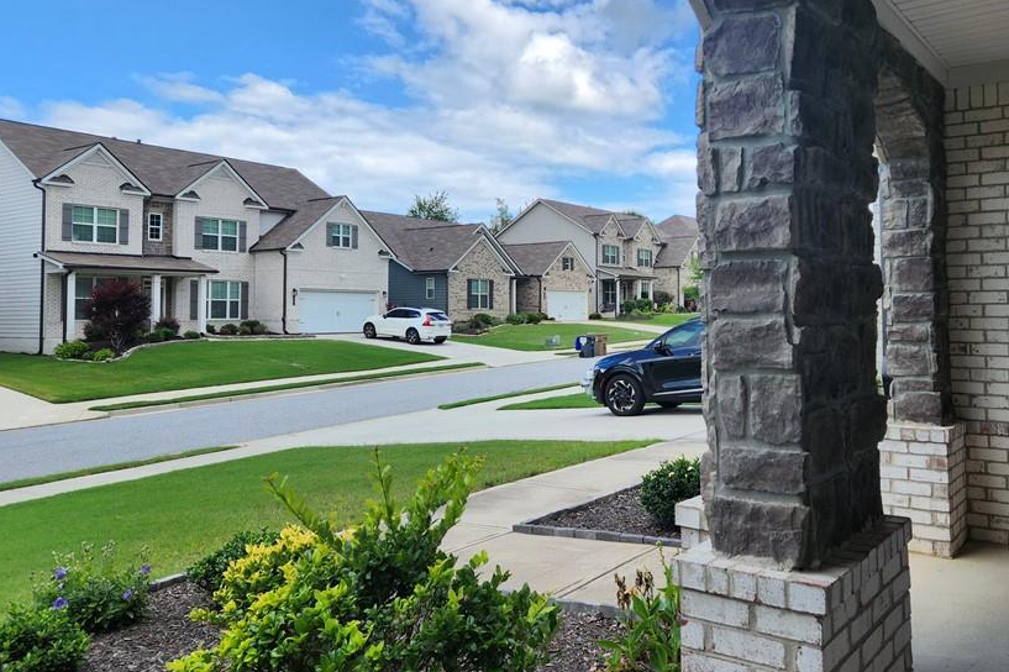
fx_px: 840
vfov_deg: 43.4
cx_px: 576
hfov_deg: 61.7
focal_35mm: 30
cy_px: 274
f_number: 1.8
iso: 20
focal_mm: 5.4
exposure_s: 1/717
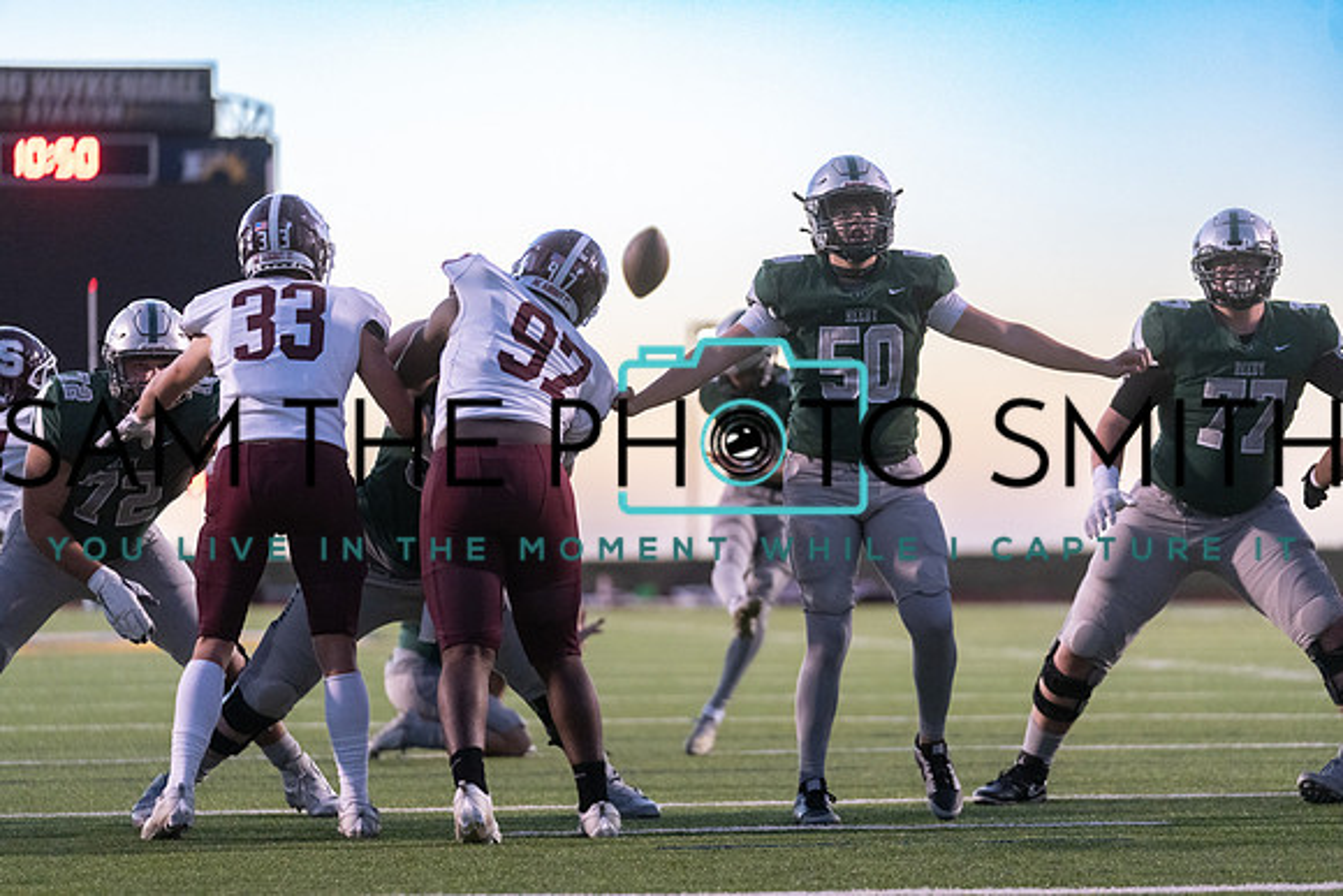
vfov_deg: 9.4
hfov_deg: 14.1
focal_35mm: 146
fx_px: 5448
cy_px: 448
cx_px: 672
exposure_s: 1/1250
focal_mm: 146
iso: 4000
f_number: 2.8
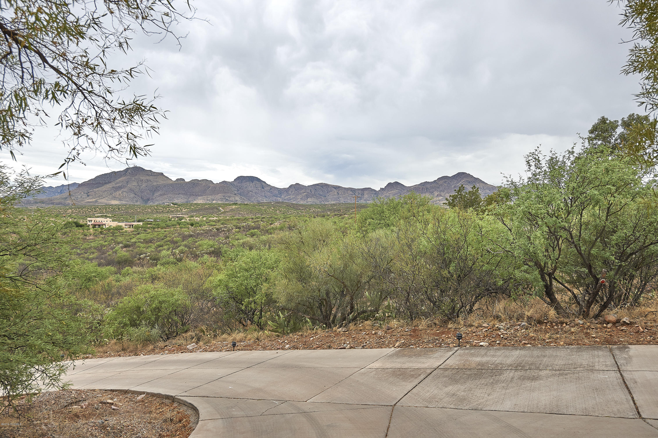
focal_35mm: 24
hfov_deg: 73.7
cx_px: 329
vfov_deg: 53.1
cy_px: 219
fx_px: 439
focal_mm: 24
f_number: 5.6
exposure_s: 1/125
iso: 200
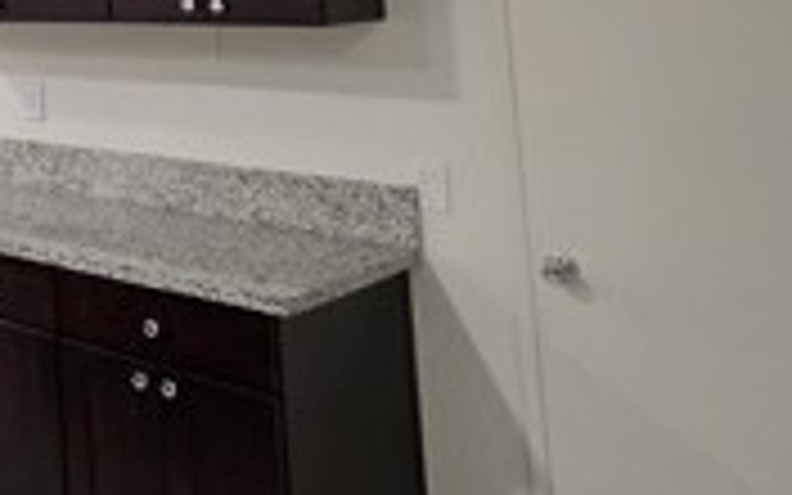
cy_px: -117
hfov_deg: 31.2
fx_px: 1079
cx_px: -238
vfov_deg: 23.4
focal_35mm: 50
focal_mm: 2.2
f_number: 1.9
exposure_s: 1/120
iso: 250
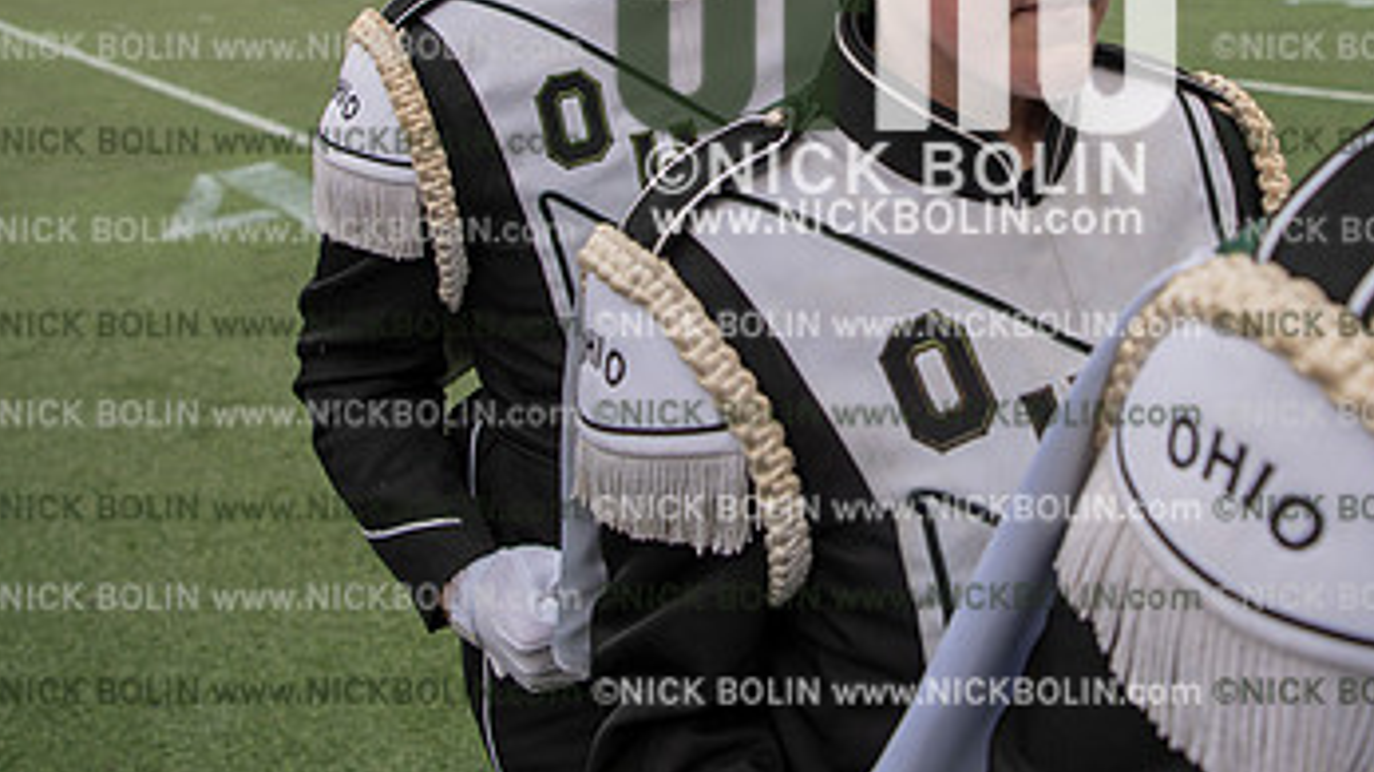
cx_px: 895
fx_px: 1530
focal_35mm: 42
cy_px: 49
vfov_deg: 27.1
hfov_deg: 47.7
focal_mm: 24
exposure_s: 1/800
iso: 250
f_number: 3.5
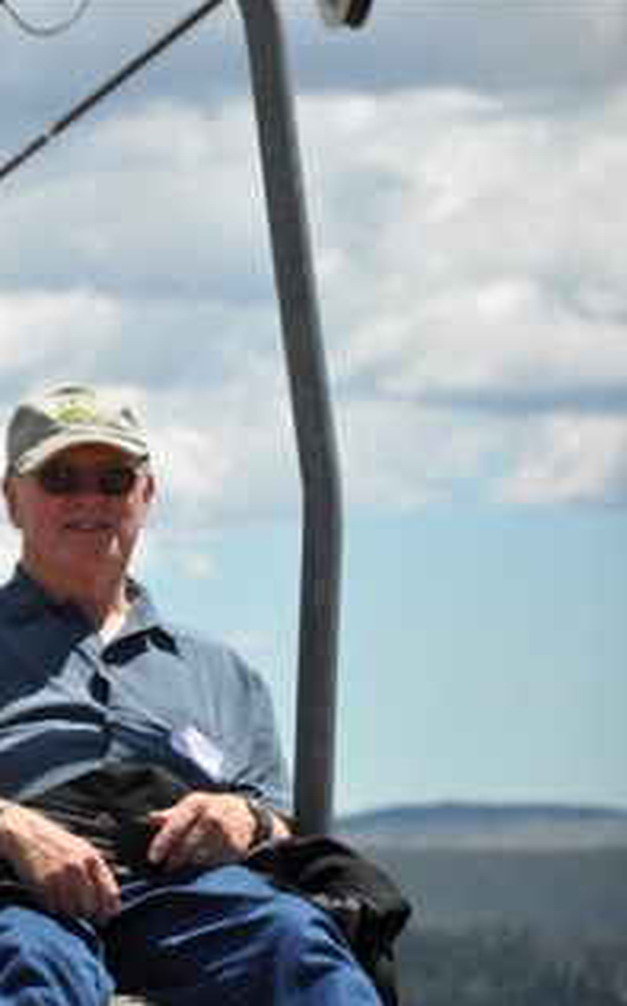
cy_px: 501
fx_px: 6677
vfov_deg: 8.6
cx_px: -134
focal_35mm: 244
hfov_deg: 5.4
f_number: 7.1
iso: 200
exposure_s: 1/800
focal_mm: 105
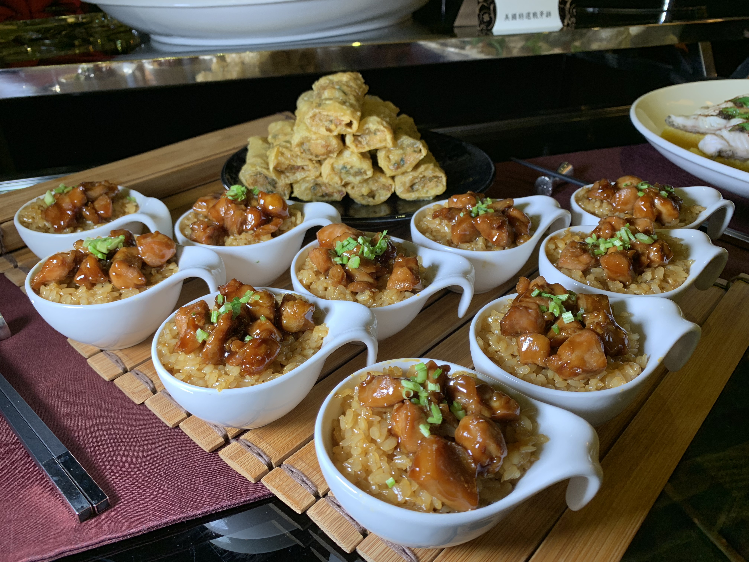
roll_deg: +0.6
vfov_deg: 53.1
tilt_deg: -31.7
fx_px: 563
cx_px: 374
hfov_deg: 67.3
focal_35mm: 26
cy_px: 281
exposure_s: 1/114
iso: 100
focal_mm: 4.25
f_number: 1.8
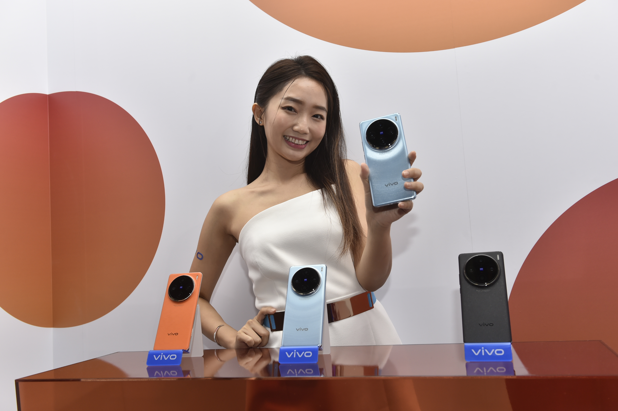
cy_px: 206
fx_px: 583
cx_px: 309
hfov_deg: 55.8
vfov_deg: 38.8
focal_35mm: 34
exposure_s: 1/200
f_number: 5.6
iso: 800
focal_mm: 34
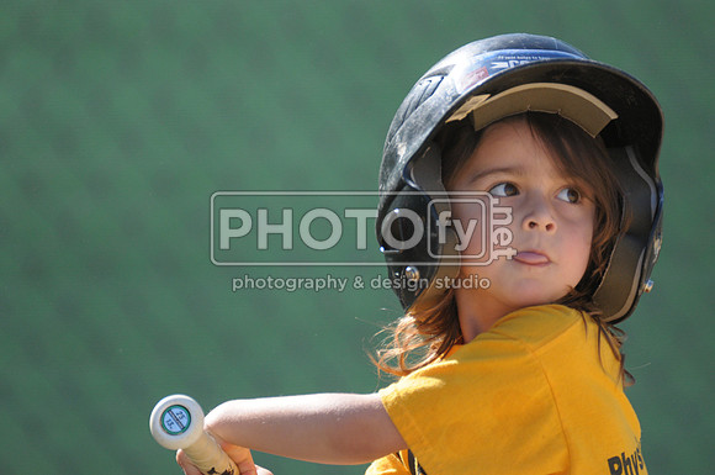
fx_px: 11900
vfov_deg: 2.3
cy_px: 238
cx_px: 358
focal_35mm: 600
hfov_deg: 3.4
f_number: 4
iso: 640
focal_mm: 400
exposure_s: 1/1600
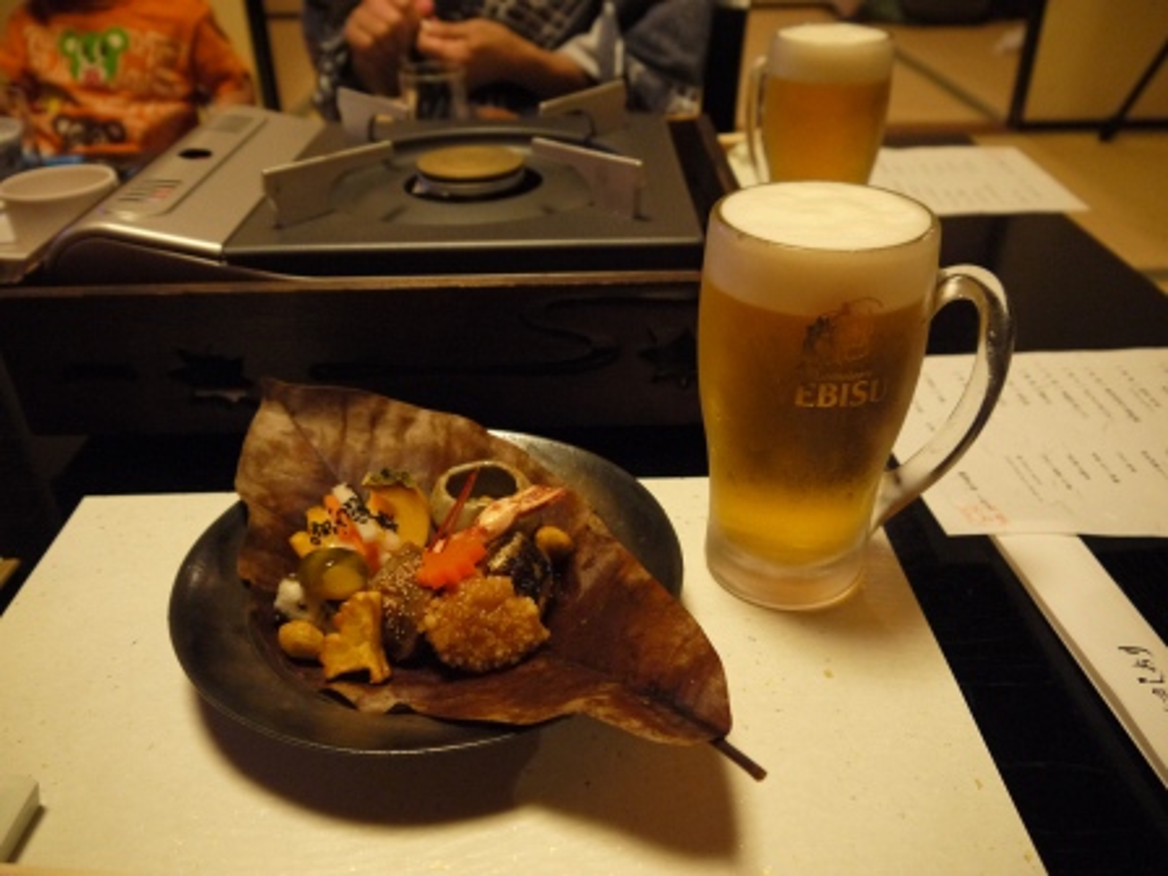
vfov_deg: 46.8
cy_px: 438
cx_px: 584
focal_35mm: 30
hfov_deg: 60.0
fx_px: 1012
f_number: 3.5
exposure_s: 1/30
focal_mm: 15
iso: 800
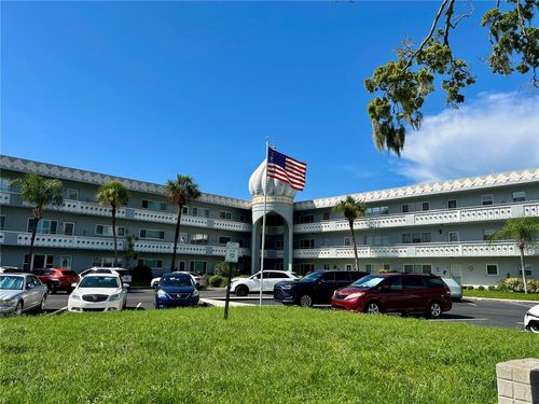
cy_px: 202
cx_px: 270
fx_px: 405
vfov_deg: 53.1
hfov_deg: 67.3
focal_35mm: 26
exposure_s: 1/4444
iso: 50
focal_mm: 5.7
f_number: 1.5
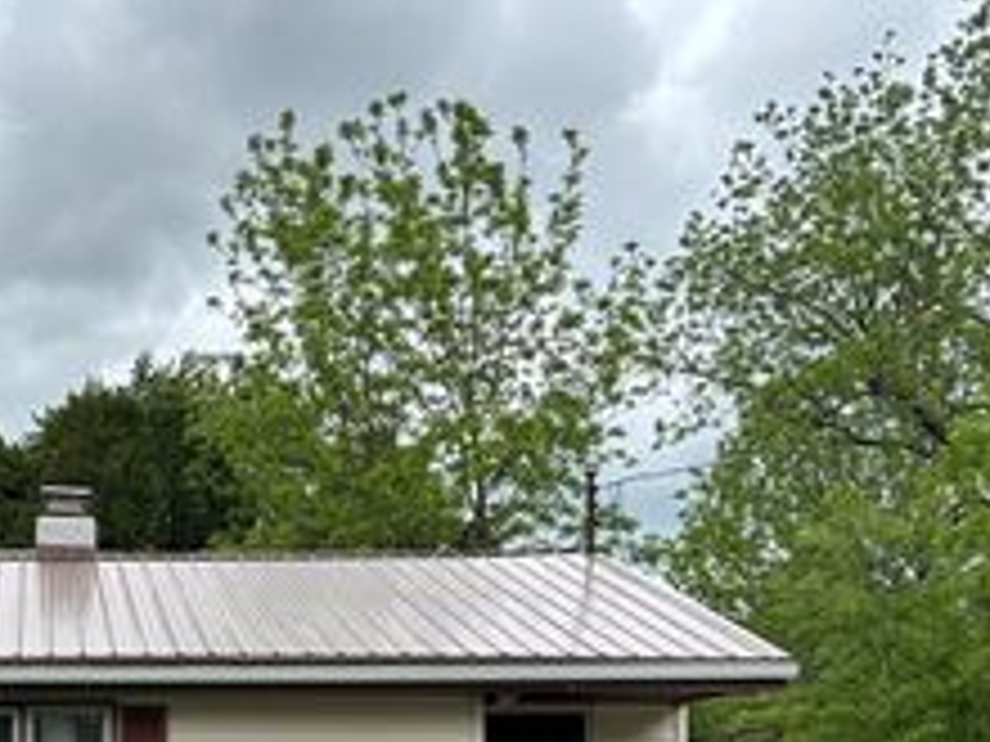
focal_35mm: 59
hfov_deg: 30.7
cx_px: 36
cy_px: 735
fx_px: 1687
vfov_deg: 23.8
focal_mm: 5.96
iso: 50
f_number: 1.6
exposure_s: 1/1721
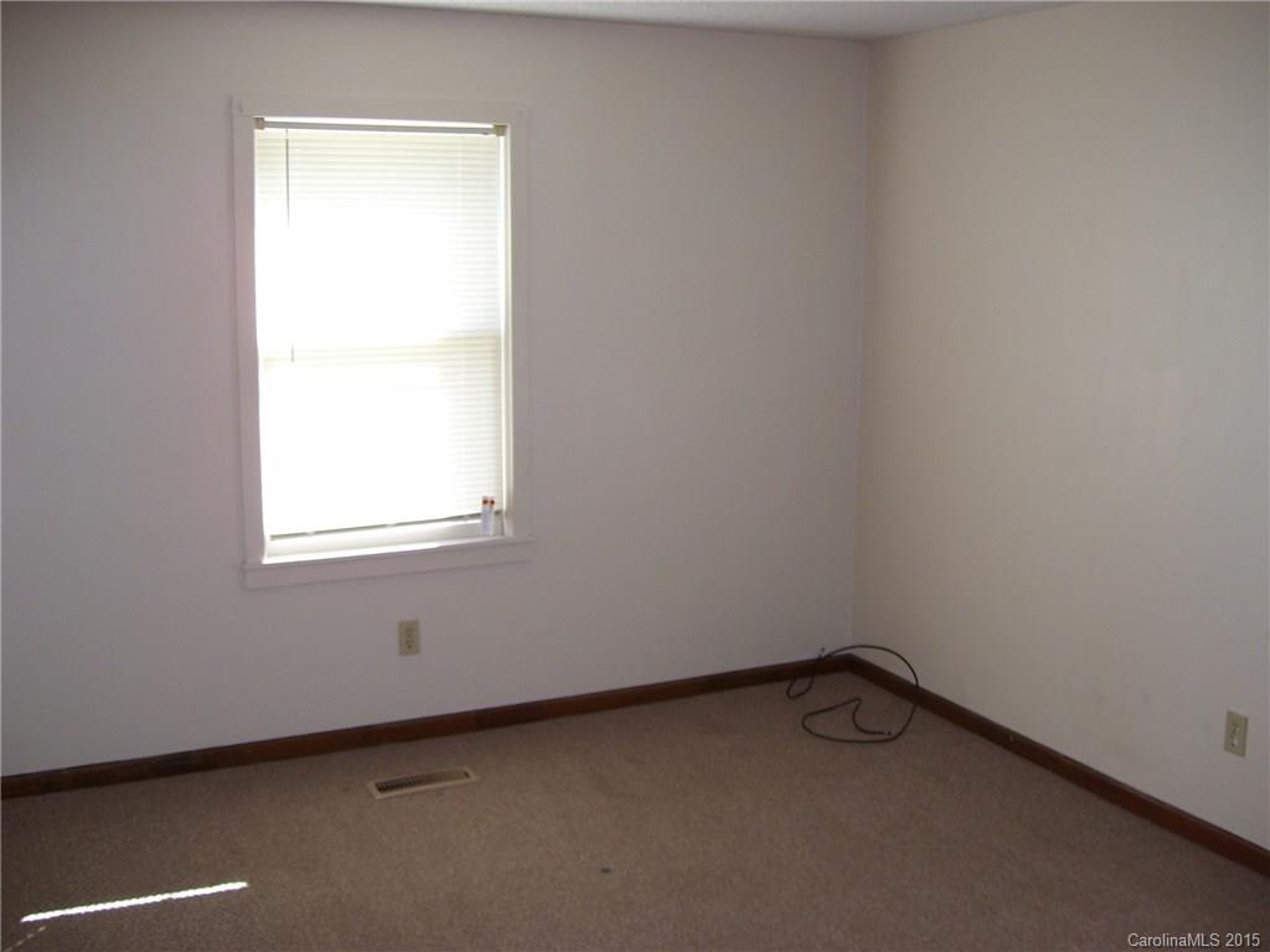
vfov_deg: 39.7
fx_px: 1321
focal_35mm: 36
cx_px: 635
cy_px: 476
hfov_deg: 51.4
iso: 80
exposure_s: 1/60
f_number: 2.7
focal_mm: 6
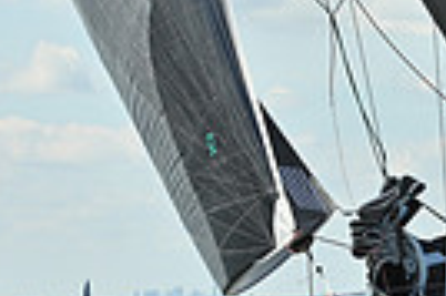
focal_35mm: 304
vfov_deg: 4.5
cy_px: 125
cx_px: 553
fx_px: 3762
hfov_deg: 6.7
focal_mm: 70
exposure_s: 1/1250
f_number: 8
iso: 250
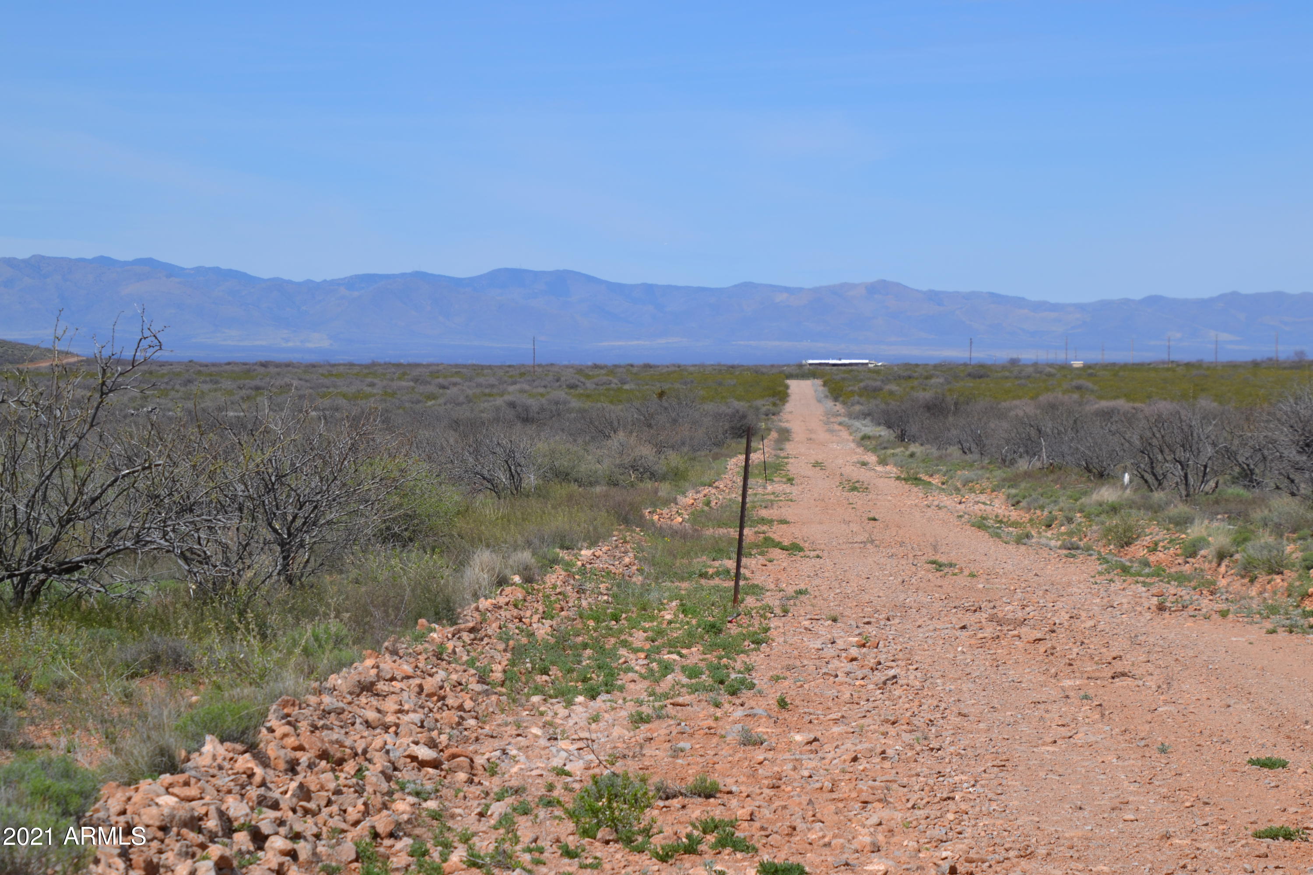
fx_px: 3829
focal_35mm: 105
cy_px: 438
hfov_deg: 19.5
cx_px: 656
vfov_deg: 13.0
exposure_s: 1/320
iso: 100
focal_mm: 70
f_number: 8
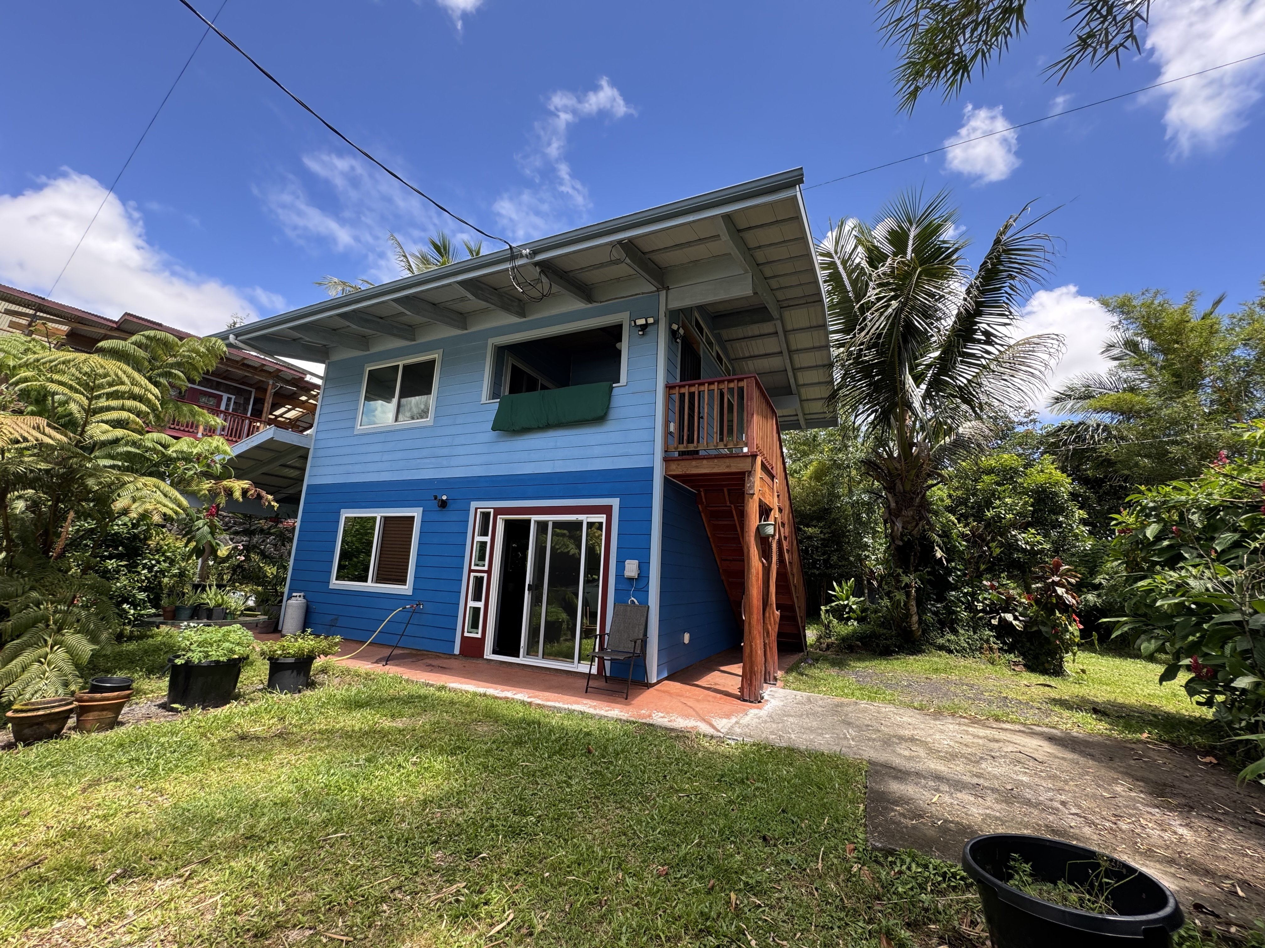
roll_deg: -2.7
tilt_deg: +9.9
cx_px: 632
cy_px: 474
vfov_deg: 85.7
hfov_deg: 102.1
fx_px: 512
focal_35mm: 14
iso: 40
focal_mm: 2.22
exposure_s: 1/304
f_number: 2.2
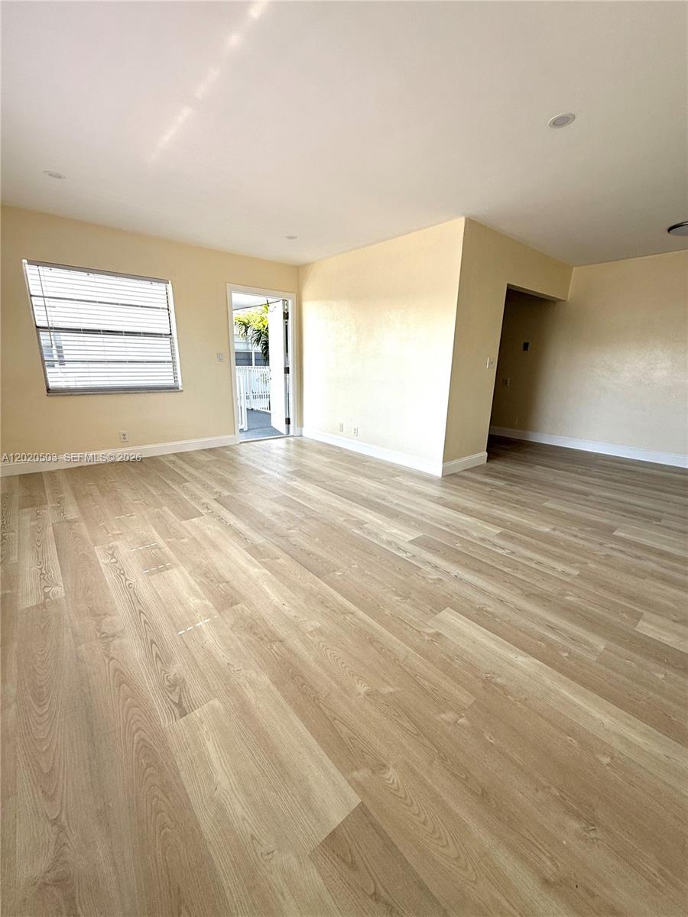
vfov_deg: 102.1
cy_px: 458
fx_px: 371
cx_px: 344
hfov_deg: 85.7
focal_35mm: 14
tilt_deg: -14.9
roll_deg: -1.3
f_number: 2.2
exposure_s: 1/195
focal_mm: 2.22
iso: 50
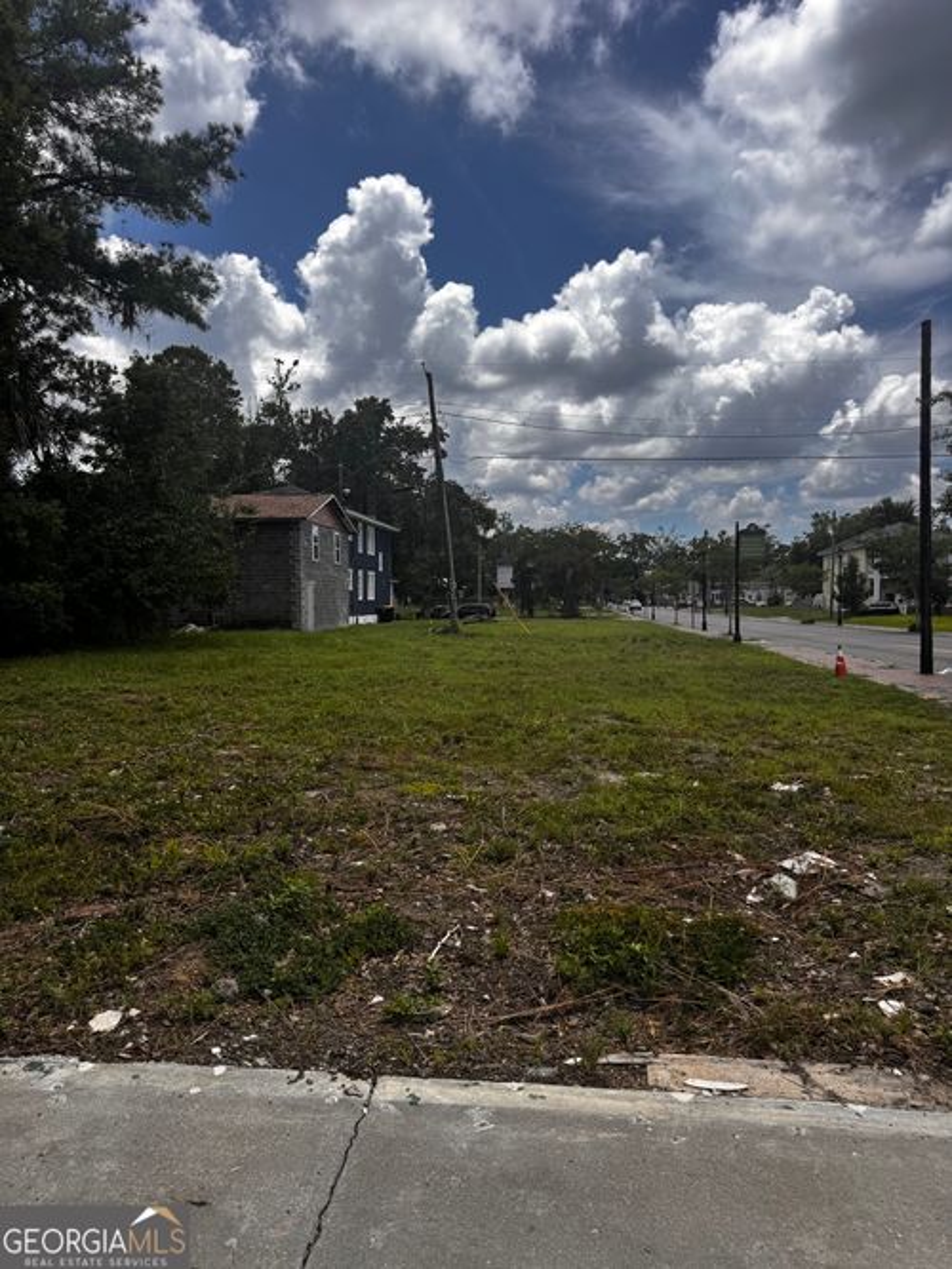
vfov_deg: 71.6
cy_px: 634
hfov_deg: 56.8
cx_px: 476
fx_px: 880
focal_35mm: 24
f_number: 1.78
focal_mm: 6.76
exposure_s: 1/5348
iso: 80
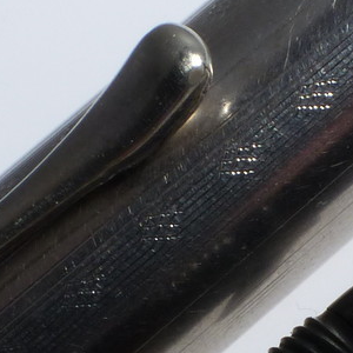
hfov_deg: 14.6
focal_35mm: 118
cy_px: 260
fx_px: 1361
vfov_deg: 14.7
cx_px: 314
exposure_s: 1/40
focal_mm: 4.5
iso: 100
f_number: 8
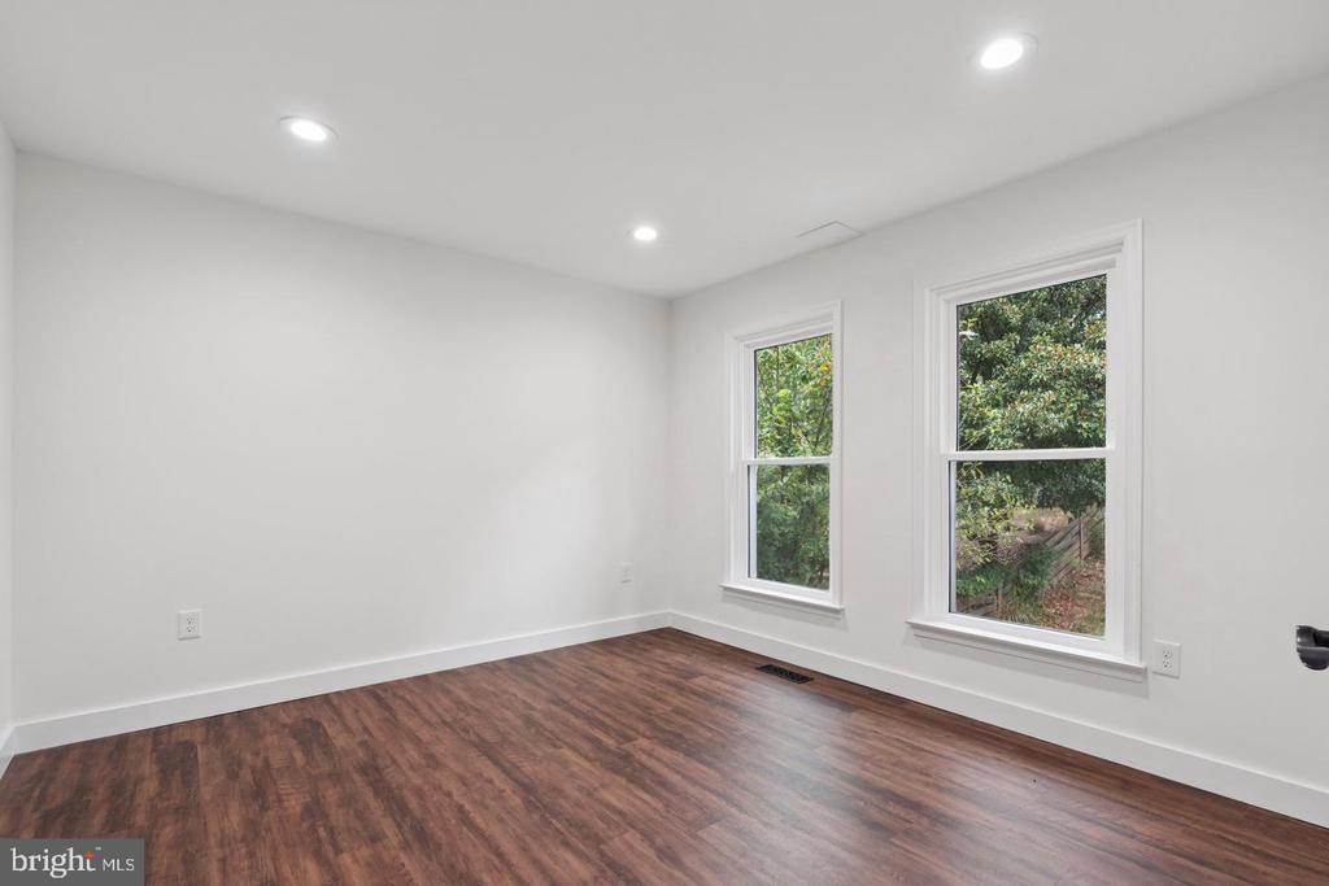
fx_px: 591
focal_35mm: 16
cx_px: 664
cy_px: 443
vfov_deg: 73.8
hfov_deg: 96.7
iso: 200
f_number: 8
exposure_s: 1/4
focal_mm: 16
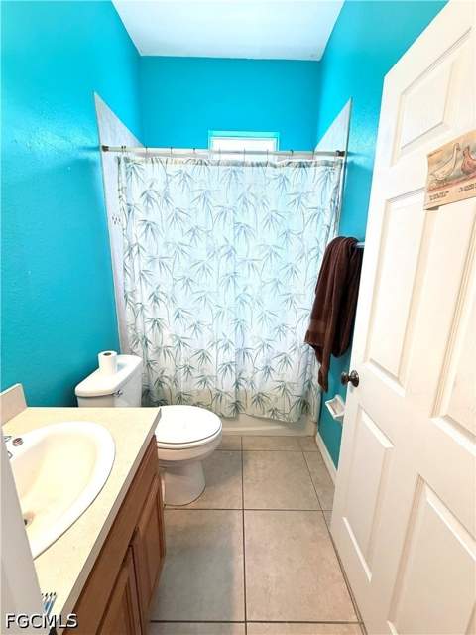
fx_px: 257
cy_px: 318
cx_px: 238
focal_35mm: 14
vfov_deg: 102.1
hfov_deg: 85.7
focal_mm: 2.22
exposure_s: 1/60
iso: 400
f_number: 2.2
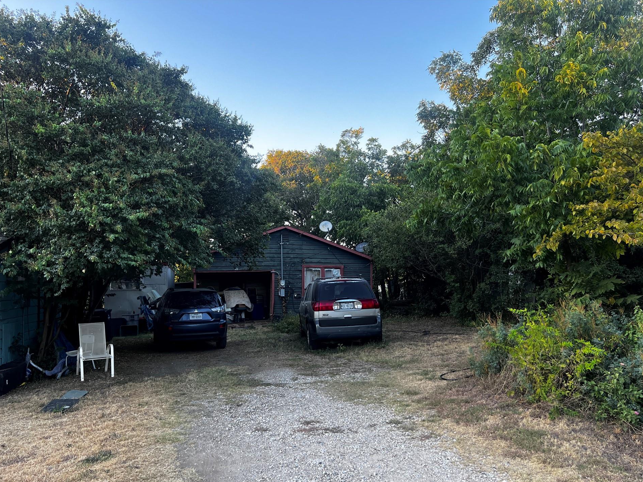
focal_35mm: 28
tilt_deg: +3.8
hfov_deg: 63.4
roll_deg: +1.3
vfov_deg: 49.7
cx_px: 305
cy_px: 259
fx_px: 520
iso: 64
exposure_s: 1/121
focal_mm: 5.7
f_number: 1.5
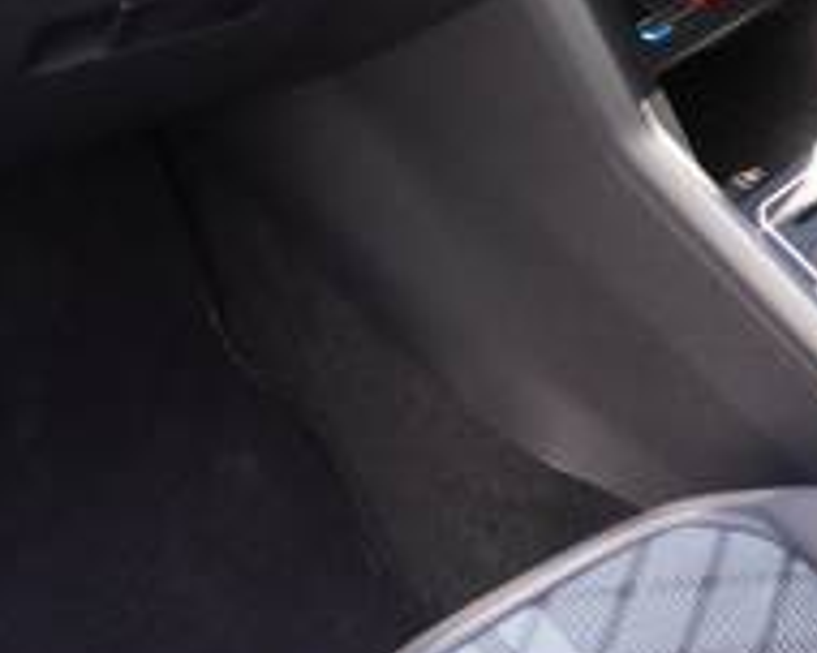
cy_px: -90
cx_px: 671
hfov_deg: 24.6
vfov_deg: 19.2
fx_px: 1838
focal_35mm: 76
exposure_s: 1/160
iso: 3200
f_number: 3.5
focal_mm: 16
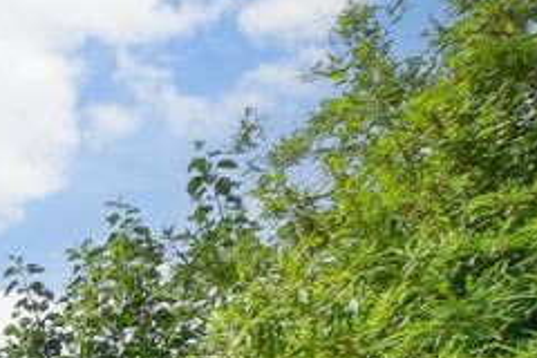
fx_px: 955
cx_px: -492
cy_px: 670
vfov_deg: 17.0
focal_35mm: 64
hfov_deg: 19.9
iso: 160
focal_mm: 10
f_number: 8
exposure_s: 1/160
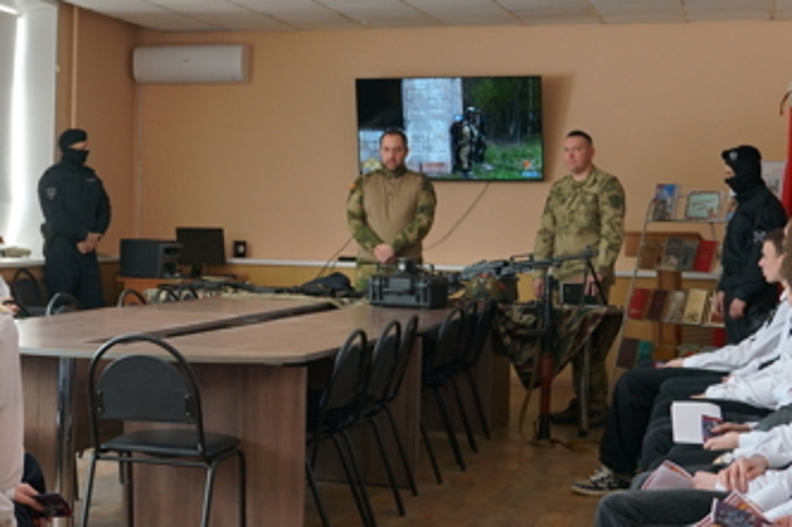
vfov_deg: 20.0
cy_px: 193
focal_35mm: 68
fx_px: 1495
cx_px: 177
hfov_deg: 29.1
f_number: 4
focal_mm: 20
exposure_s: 1/160
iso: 640
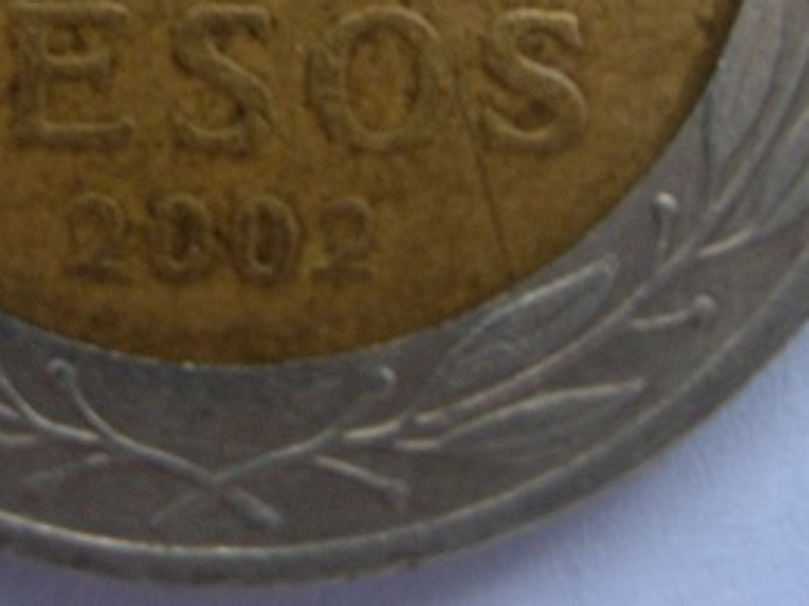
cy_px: -141
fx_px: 2219
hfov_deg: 20.5
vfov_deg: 15.0
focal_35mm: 95
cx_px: 191
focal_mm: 7.8
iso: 137
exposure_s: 1/32
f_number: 2.8
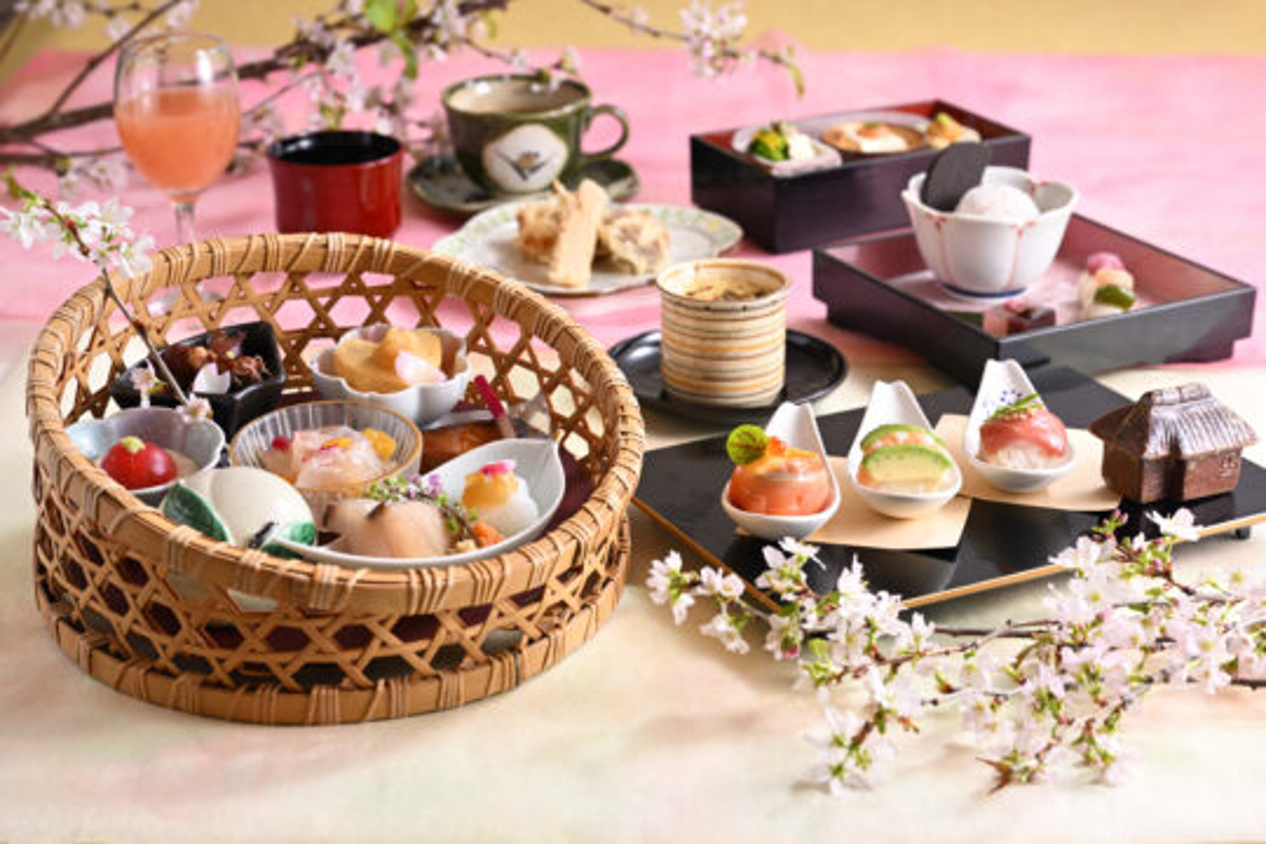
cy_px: 422
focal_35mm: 70
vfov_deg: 19.5
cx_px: 633
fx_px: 2461
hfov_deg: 28.8
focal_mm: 70
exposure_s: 1/200
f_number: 8
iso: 100
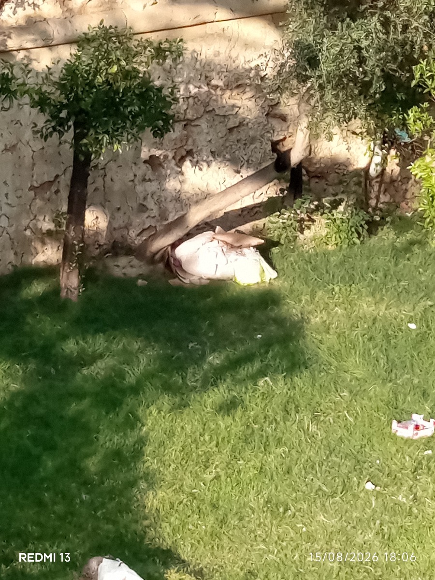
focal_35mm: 240
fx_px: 4021
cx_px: 218
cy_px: 290
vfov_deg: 8.2
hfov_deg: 6.2
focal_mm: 5.24
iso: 52
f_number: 1.7
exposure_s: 1/159
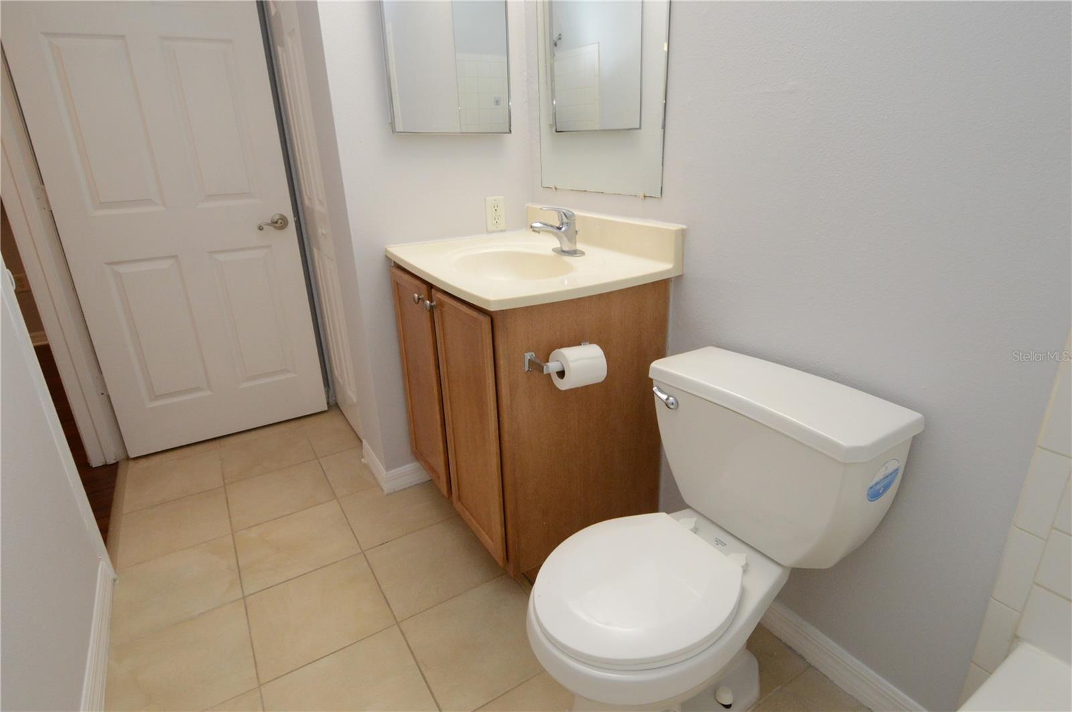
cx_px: 536
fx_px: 535
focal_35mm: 18
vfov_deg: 67.3
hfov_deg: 90.1
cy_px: 356
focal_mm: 12
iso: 1600
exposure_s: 1/80
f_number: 6.3
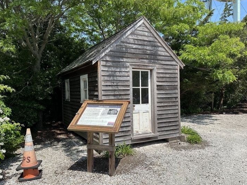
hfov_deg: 65.3
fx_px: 193
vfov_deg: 51.3
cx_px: 125
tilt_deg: -1.6
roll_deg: +0.1
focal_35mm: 27
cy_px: 92
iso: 80
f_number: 1.78
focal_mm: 6.86
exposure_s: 1/4016
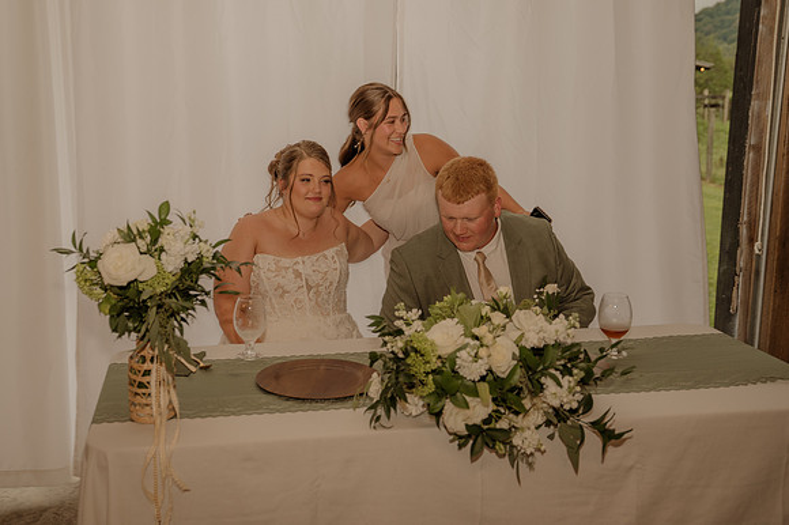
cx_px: 338
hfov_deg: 45.2
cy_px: 226
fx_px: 944
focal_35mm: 43
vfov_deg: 31.0
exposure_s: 1/200
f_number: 3.2
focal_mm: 37
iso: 500
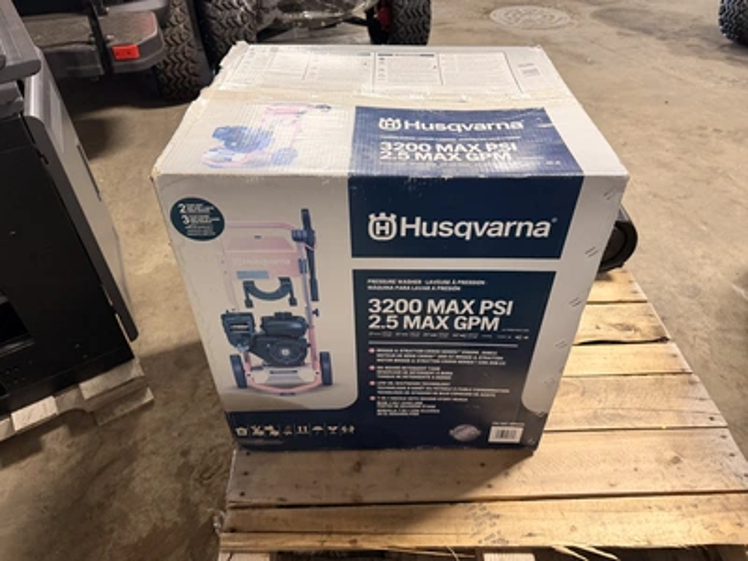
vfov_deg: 56.8
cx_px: 374
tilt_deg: -39.6
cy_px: 280
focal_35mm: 24
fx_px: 519
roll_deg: +2.4
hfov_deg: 71.6
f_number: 1.78
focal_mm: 6.76
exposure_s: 1/60
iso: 320
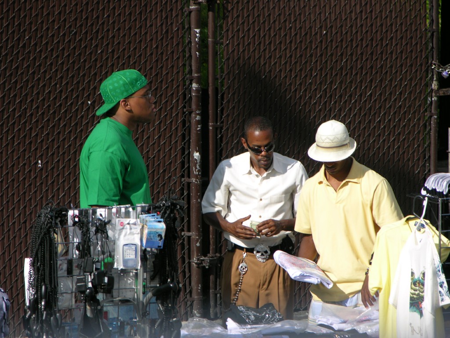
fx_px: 3640
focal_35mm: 280
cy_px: 169
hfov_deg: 7.1
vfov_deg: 5.3
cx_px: 225
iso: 50
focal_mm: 71.2
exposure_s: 1/326
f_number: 5.3
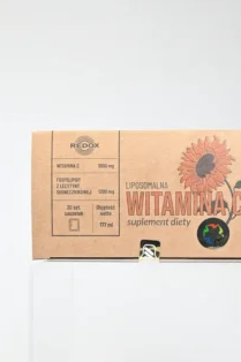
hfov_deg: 25.1
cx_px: 150
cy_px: 216
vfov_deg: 36.9
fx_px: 540
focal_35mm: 54
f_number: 6.3
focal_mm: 25
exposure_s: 1/80
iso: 320
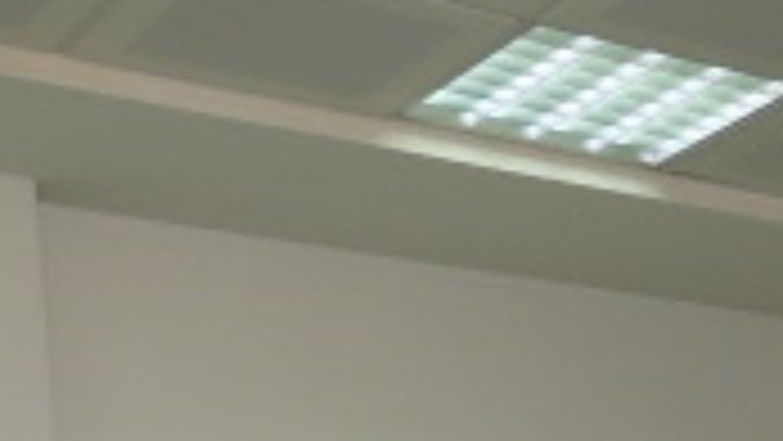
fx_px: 2243
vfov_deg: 9.9
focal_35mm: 108
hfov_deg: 17.4
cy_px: 1048
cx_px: 1251
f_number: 2.8
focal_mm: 4.8
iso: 100
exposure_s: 1/30
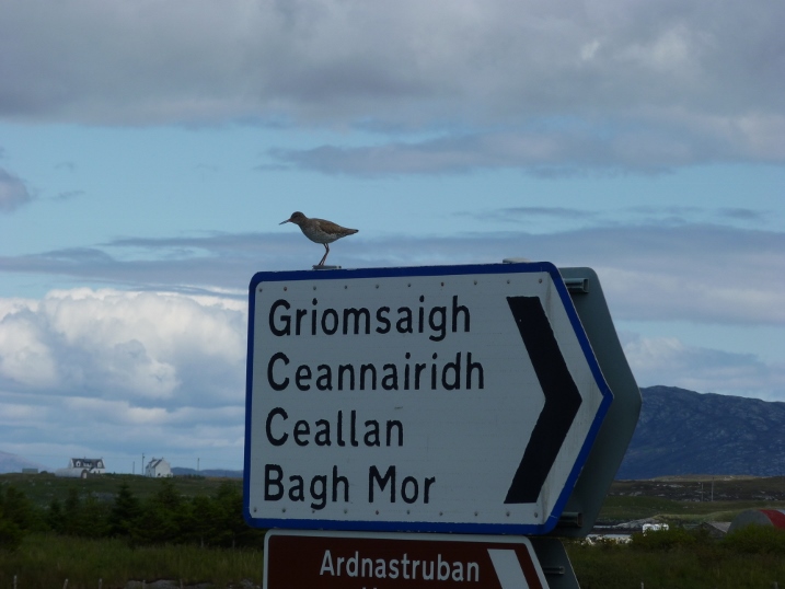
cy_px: 294
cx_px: 392
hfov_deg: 9.7
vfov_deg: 7.2
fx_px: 4650
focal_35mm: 205
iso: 80
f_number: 7.1
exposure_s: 1/500
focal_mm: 36.4
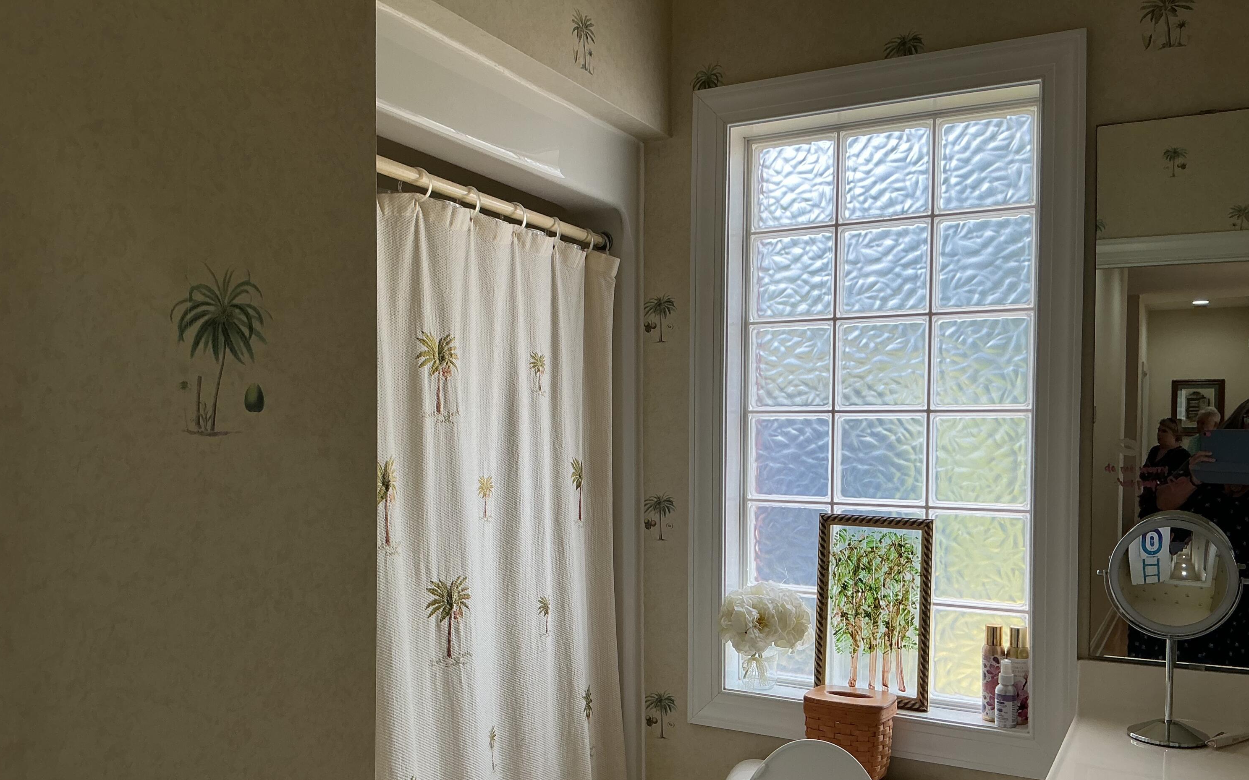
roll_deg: +0.2
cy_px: 465
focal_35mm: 31
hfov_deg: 61.2
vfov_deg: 40.4
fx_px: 1055
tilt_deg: -3.1
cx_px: 625
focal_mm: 3
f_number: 1.8
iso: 25
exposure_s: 1/120
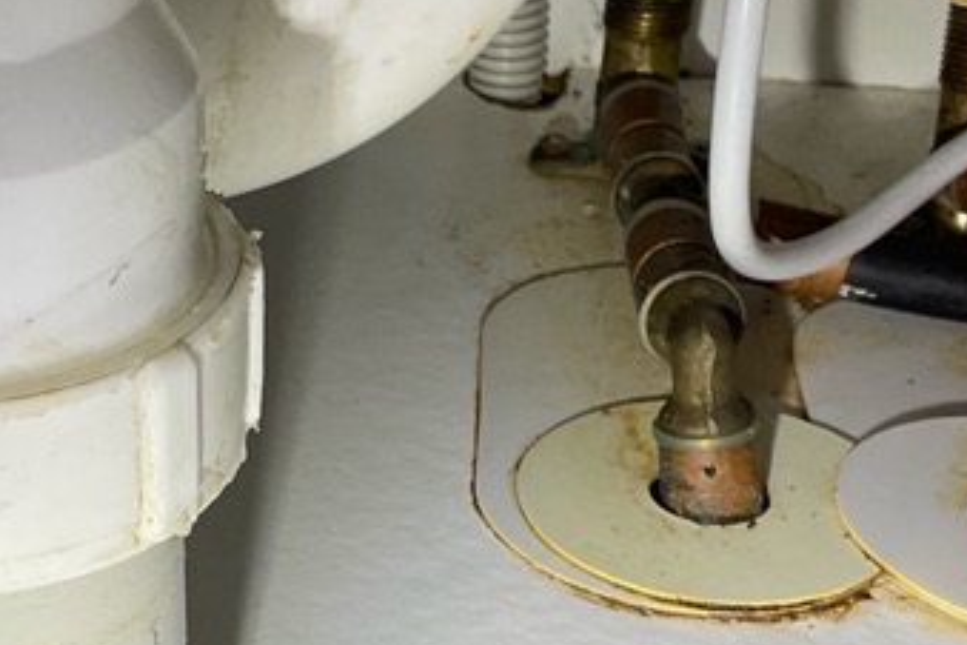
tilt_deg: -30.1
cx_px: 280
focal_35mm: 89
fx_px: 2390
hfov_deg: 22.7
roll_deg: -3.0
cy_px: 457
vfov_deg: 15.3
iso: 25
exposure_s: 1/100
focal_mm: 3
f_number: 1.8
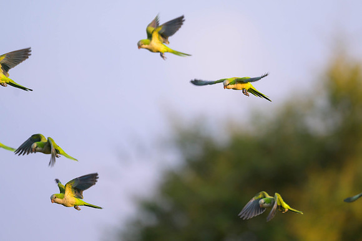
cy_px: 93
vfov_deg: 1.8
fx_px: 7788
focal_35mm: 774
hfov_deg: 2.7
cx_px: 250
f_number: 4
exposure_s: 1/1250
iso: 450
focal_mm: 560
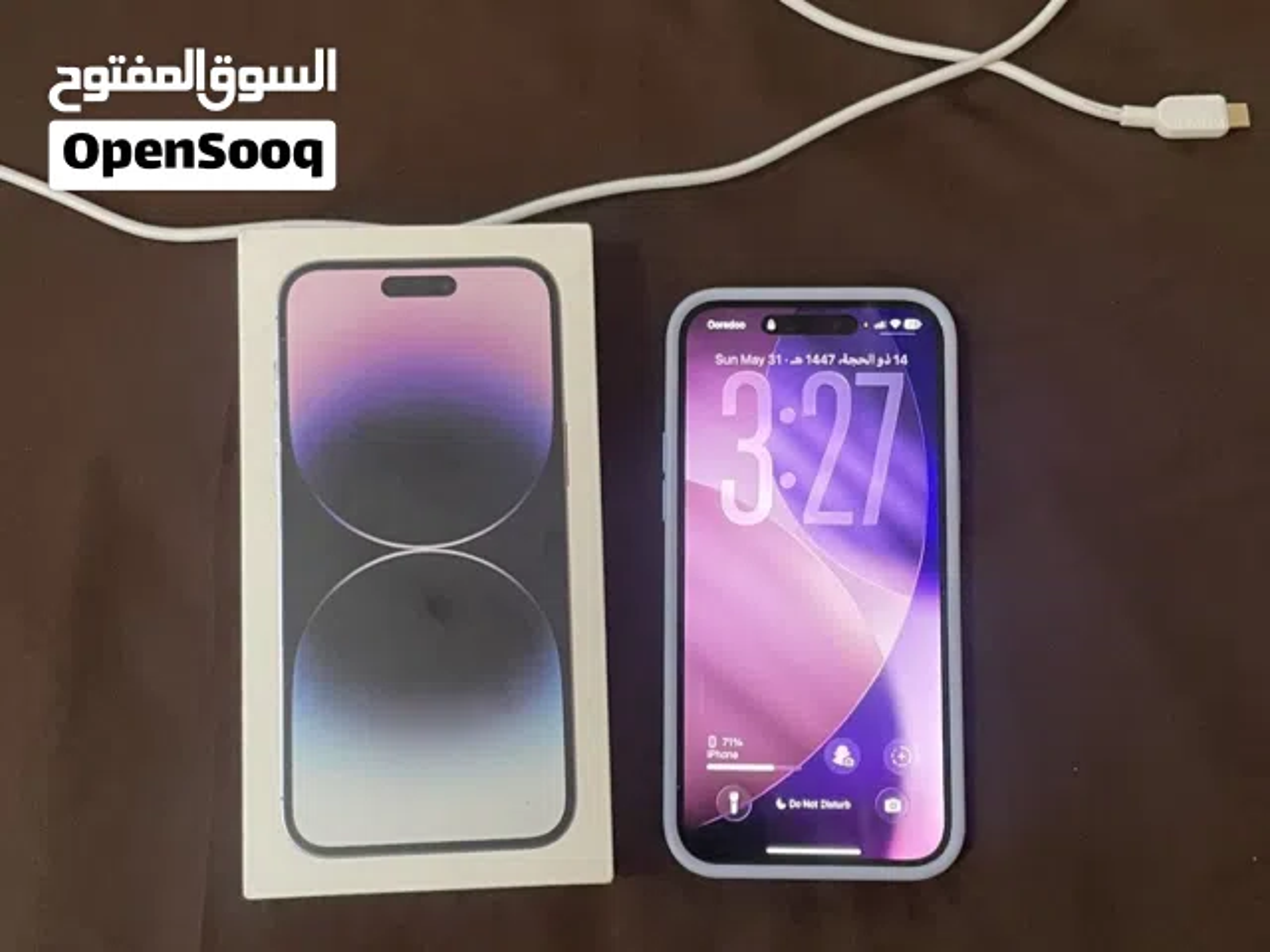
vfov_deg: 53.1
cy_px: 476
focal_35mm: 26
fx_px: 954
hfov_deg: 67.3
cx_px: 635
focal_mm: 4.2
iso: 500
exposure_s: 1/60
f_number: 1.6
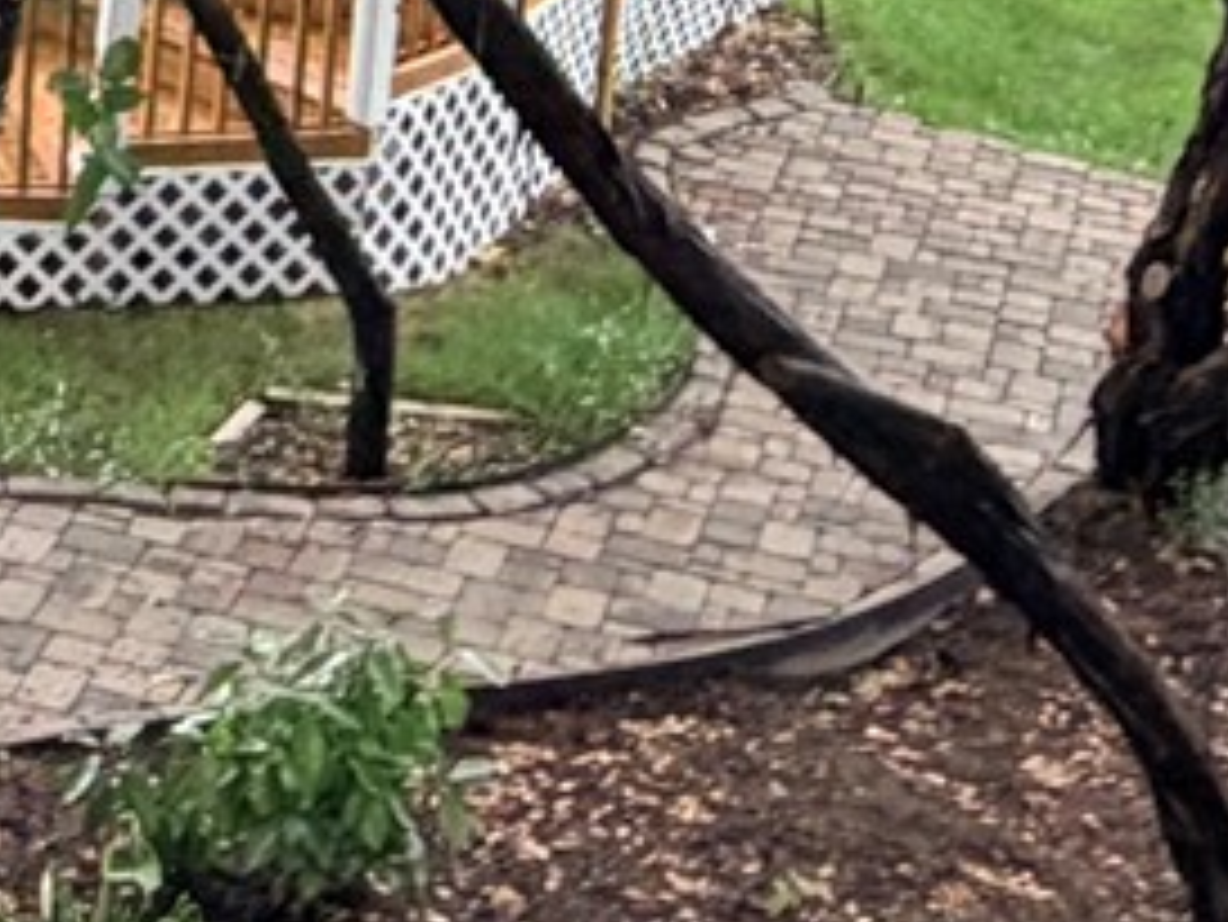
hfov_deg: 17.6
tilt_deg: -11.3
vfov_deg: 13.3
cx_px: -328
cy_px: -495
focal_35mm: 105
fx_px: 3727
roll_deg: -0.8
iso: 250
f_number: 2.2
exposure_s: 1/121
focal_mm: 2.22
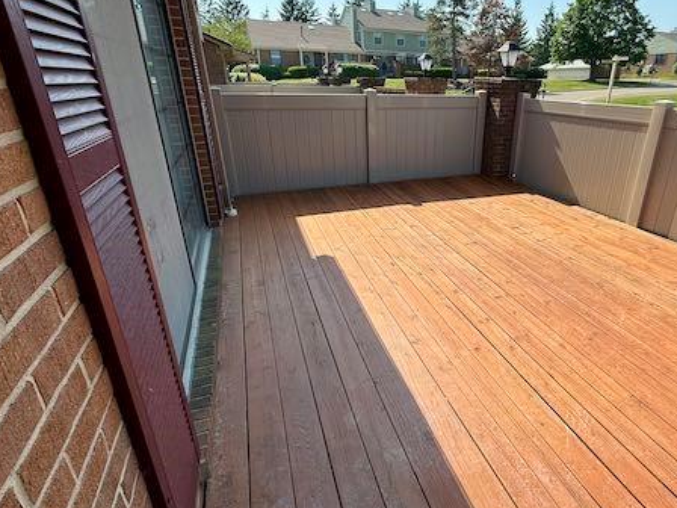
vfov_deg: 65.8
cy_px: 231
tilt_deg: -20.5
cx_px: 420
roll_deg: -1.1
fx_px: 391
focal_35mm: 20
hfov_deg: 80.3
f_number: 2.2
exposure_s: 1/1431
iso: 50
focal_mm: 2.22
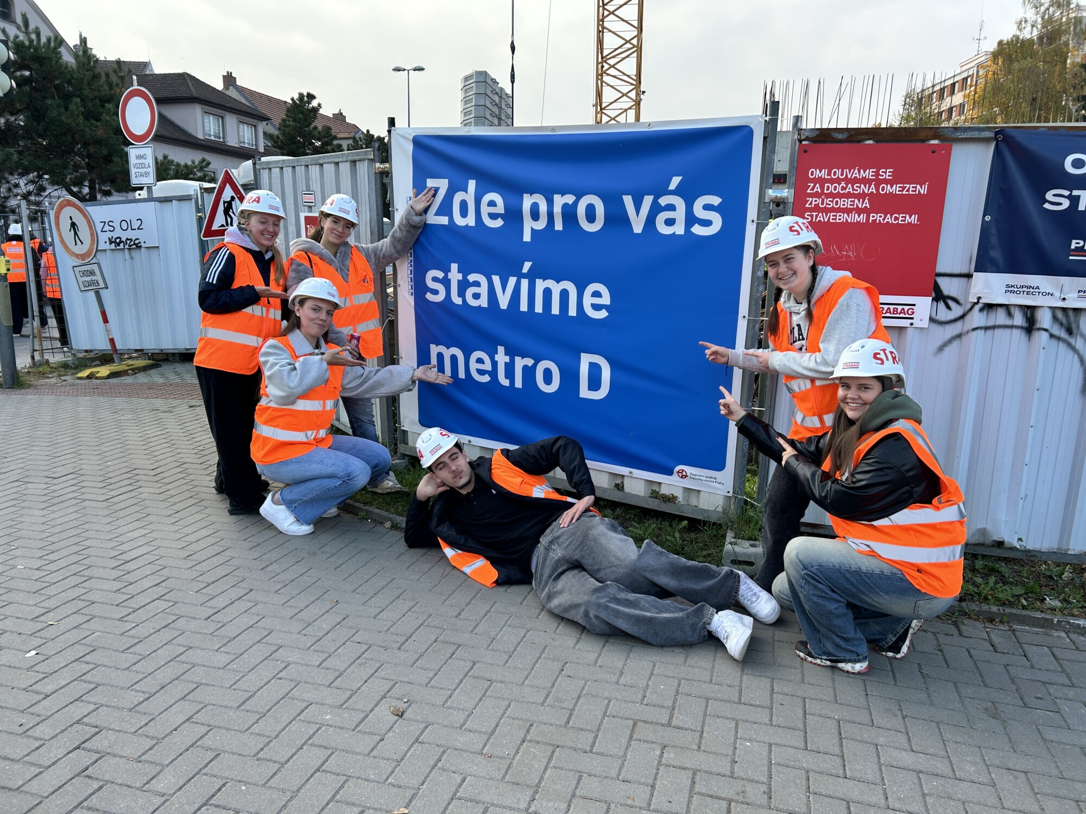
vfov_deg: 53.1
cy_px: 407
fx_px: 816
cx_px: 543
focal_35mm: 26
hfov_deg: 67.3
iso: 50
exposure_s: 1/521
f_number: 1.5
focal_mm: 5.7
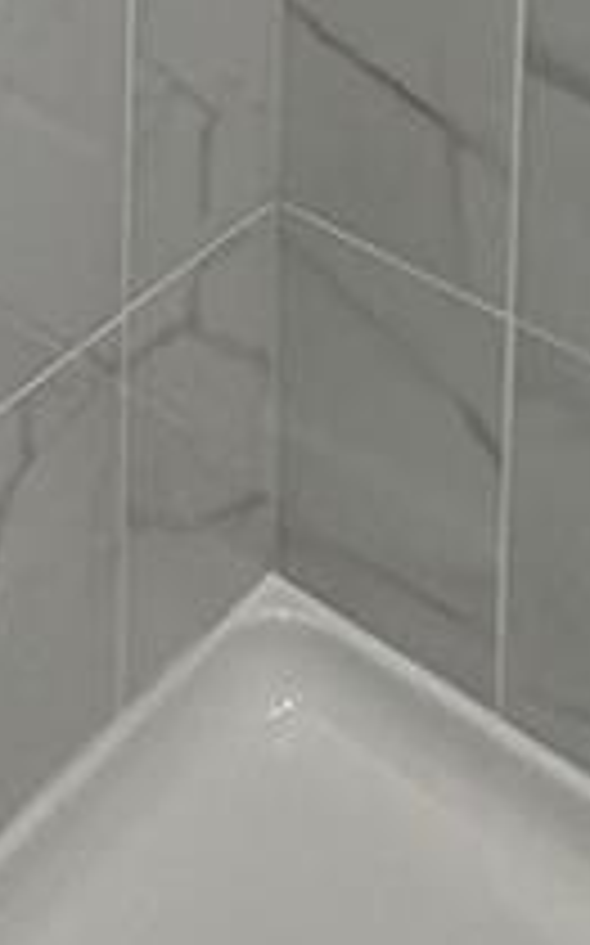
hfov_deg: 14.5
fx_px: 2190
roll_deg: -0.6
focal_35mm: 85
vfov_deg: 17.2
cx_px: -230
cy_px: -986
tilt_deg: -2.9
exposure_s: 1/120
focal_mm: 2.22
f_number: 2.2
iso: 160
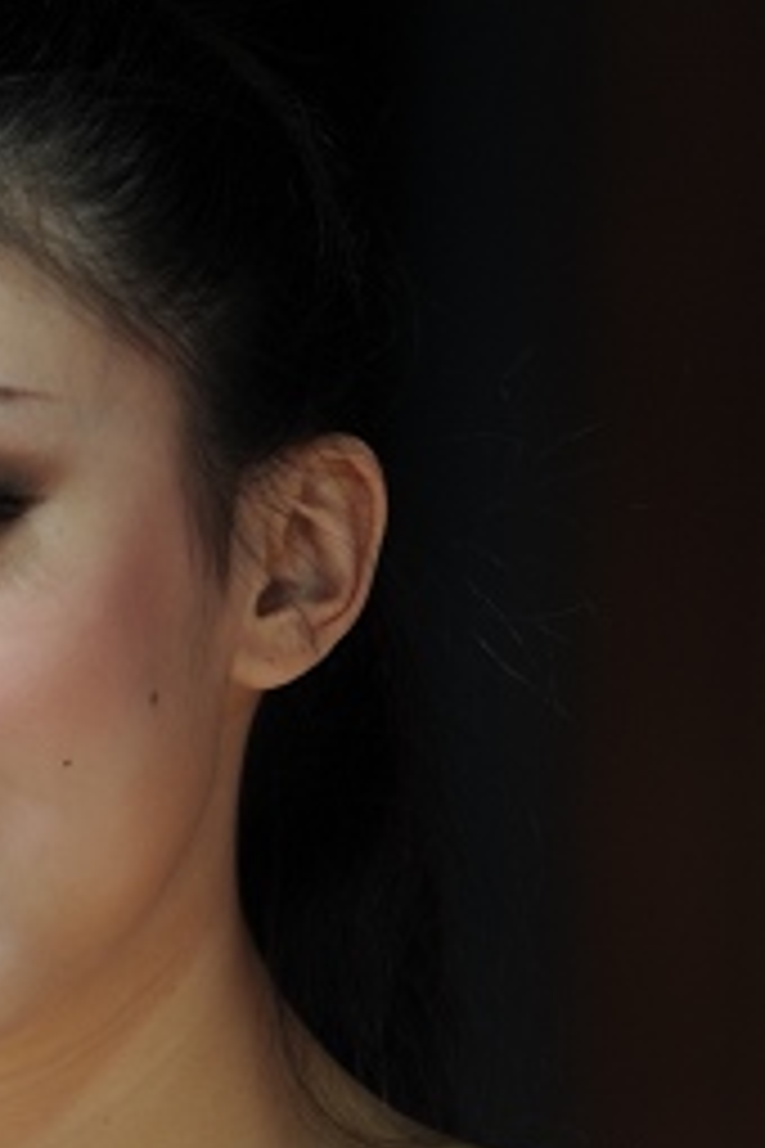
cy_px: 1454
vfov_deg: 3.3
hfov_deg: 2.2
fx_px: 19984
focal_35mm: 627
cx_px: -27
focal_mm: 200
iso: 200
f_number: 2.8
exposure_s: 1/640
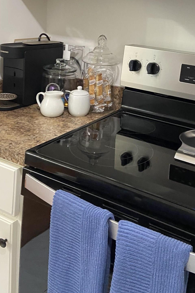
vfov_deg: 43.8
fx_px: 349
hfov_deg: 31.0
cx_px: 124
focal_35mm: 43
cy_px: 69
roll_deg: -1.7
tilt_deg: -12.4
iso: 400
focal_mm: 4.25
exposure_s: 1/40
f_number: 1.8
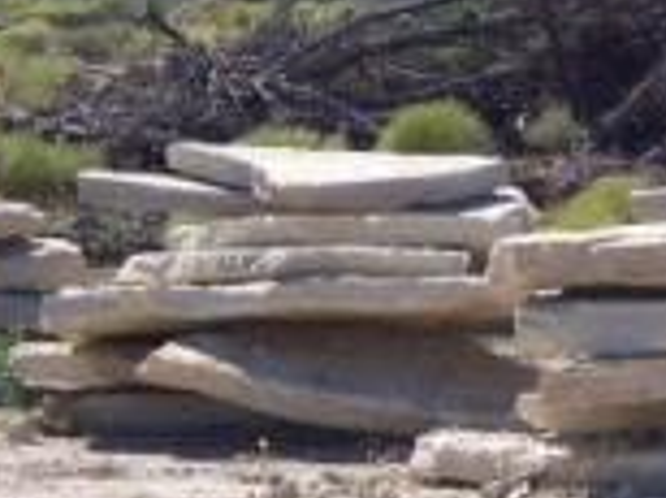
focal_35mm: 291
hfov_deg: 6.8
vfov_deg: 5.1
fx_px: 5590
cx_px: 770
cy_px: 255
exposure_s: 1/350
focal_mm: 16.6
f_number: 4.9
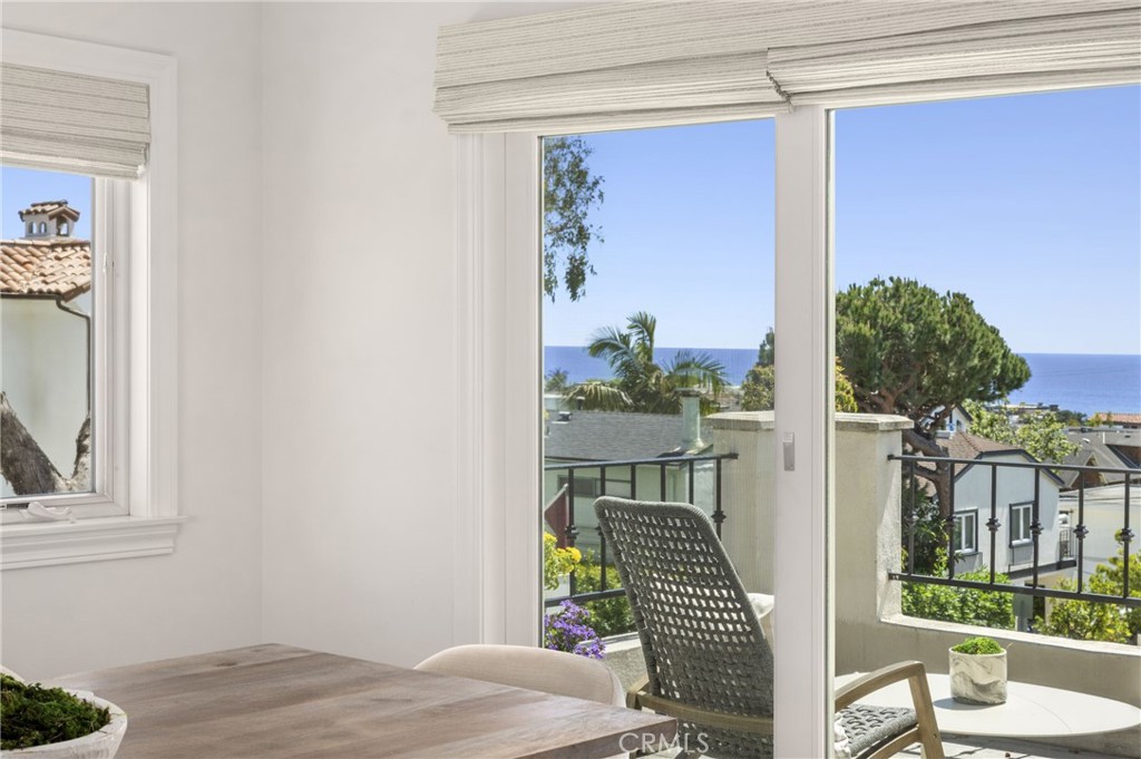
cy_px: 380
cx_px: 570
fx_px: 1552
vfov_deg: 27.5
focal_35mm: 49
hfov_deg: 40.4
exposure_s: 1/15
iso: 100
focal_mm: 49
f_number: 11
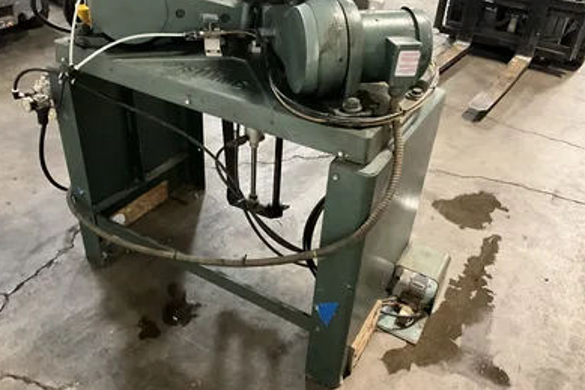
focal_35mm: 31
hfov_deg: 60.3
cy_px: 173
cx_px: 293
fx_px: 504
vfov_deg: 42.2
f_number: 1.8
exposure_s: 1/30
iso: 500
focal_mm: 3
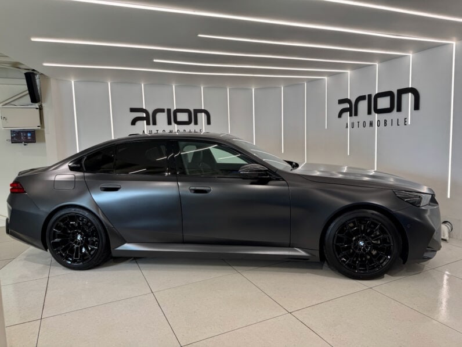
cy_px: 174
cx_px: 231
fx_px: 320
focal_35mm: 24
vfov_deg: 56.8
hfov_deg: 71.6
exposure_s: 1/100
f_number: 1.78
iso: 80
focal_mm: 6.76
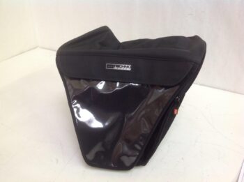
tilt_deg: -26.0
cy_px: 91
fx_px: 246
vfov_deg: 40.6
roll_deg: +0.9
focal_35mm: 35
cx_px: 122
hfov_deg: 52.7
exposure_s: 1/15
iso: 100
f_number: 2.4
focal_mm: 4.28
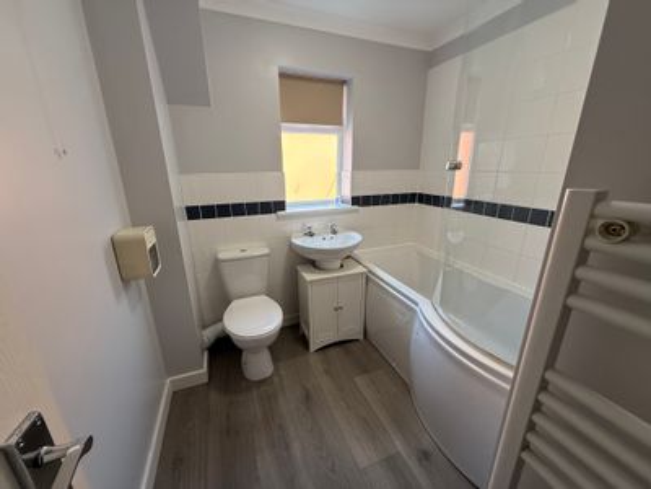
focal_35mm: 14
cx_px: 326
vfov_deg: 85.7
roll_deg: +0.1
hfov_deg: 102.1
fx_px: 263
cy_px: 244
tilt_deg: -15.4
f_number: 2.2
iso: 125
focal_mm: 2.22
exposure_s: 1/100
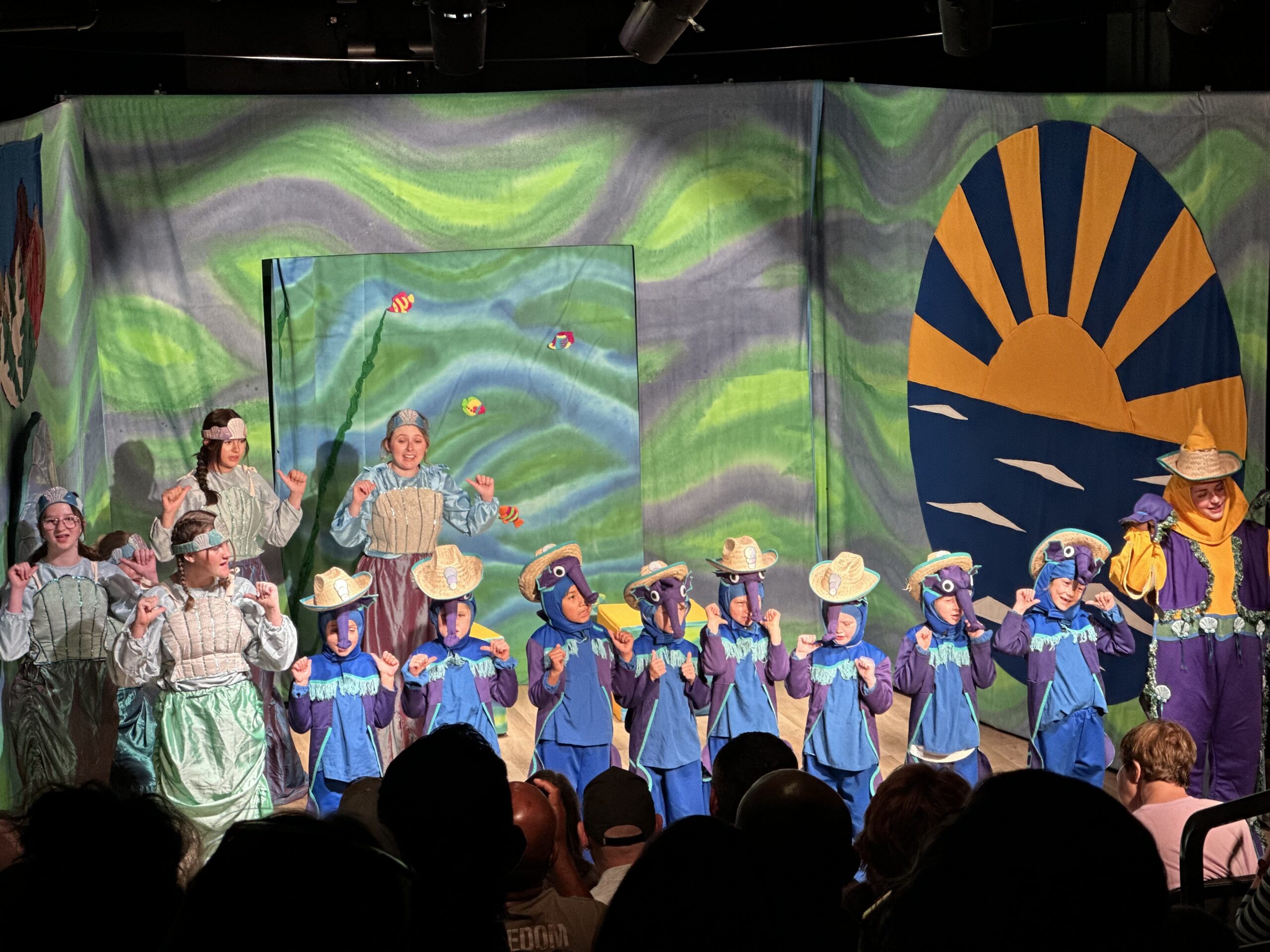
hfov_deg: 25.3
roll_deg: +0.9
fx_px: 2825
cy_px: 476
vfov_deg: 19.1
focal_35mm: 77
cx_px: 635
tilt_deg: -8.3
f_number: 2.8
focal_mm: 9
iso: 250
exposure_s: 1/65
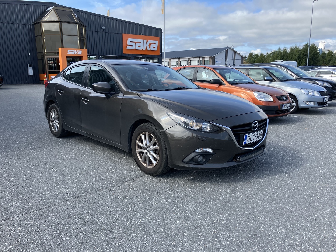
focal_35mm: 28
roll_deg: +0.9
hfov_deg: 63.4
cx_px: 168
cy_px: 126
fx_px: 272
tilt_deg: -10.4
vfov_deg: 49.7
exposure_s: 1/694
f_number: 1.8
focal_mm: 3.99
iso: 32
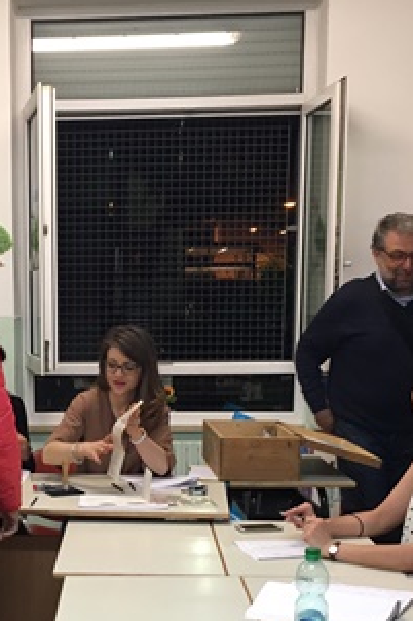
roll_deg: +1.0
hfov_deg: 20.8
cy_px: 448
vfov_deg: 31.0
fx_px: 1103
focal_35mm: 64
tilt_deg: -7.8
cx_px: 53
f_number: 2.2
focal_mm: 4.15
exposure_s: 1/33
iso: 125
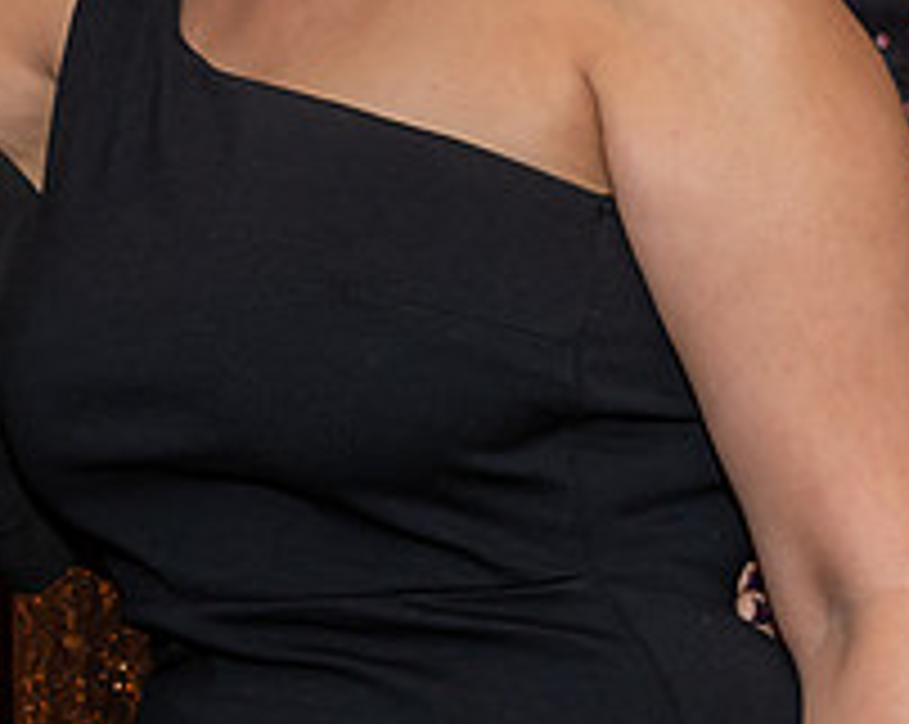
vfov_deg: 7.8
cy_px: -13
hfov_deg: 9.6
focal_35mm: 197
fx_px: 5292
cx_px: -259
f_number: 9
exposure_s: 1/250
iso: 500
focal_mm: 40
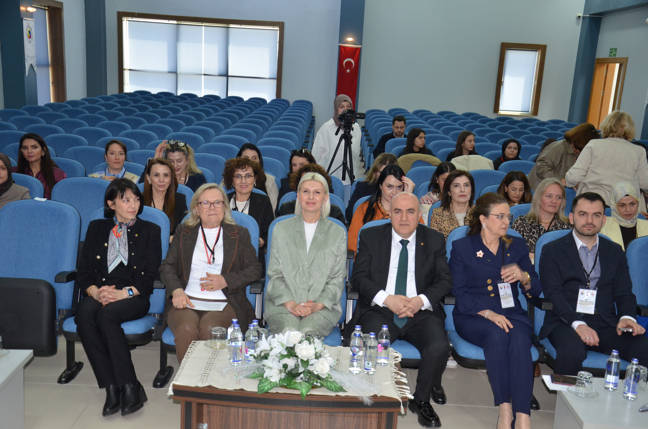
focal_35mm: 42
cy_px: 214
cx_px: 324
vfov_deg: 31.8
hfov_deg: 46.5
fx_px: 754
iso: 800
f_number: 4
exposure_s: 1/60
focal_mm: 28
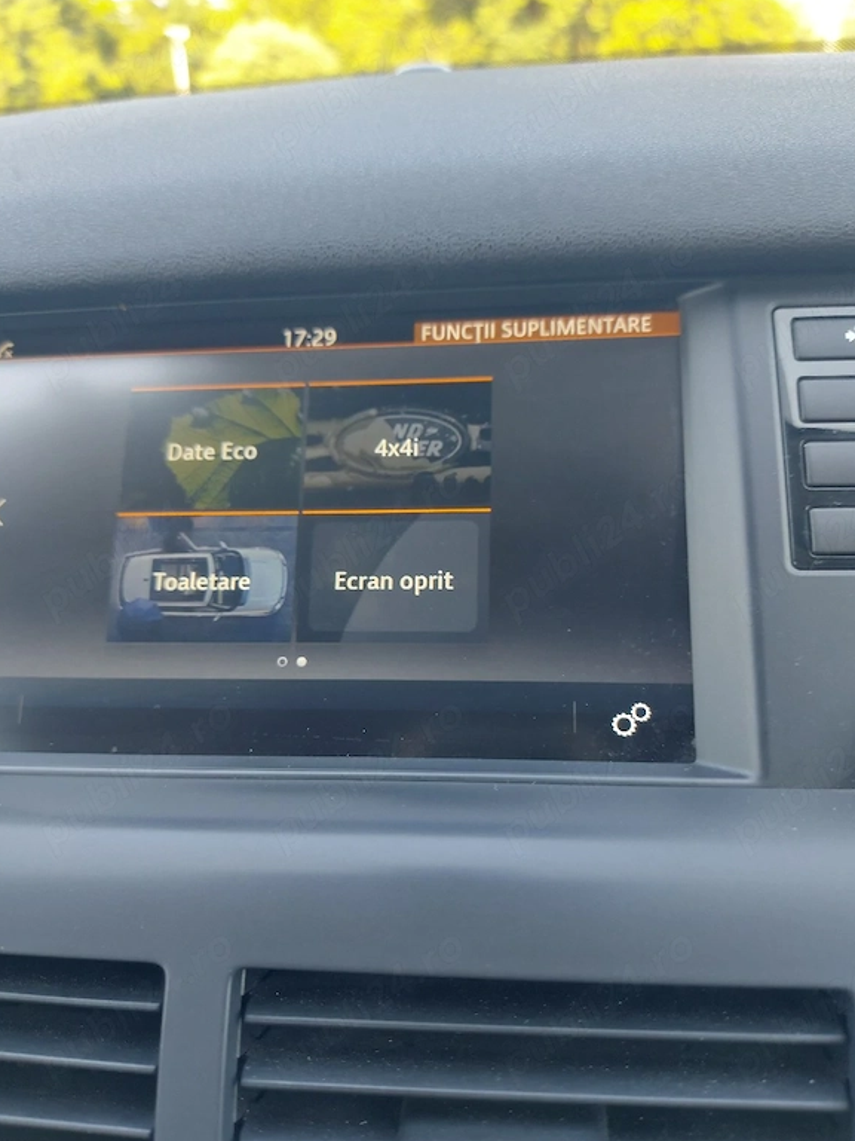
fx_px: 823
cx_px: 426
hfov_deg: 54.9
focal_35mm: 25
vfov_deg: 69.4
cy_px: 578
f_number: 1.8
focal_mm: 5.23
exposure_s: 1/50
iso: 100
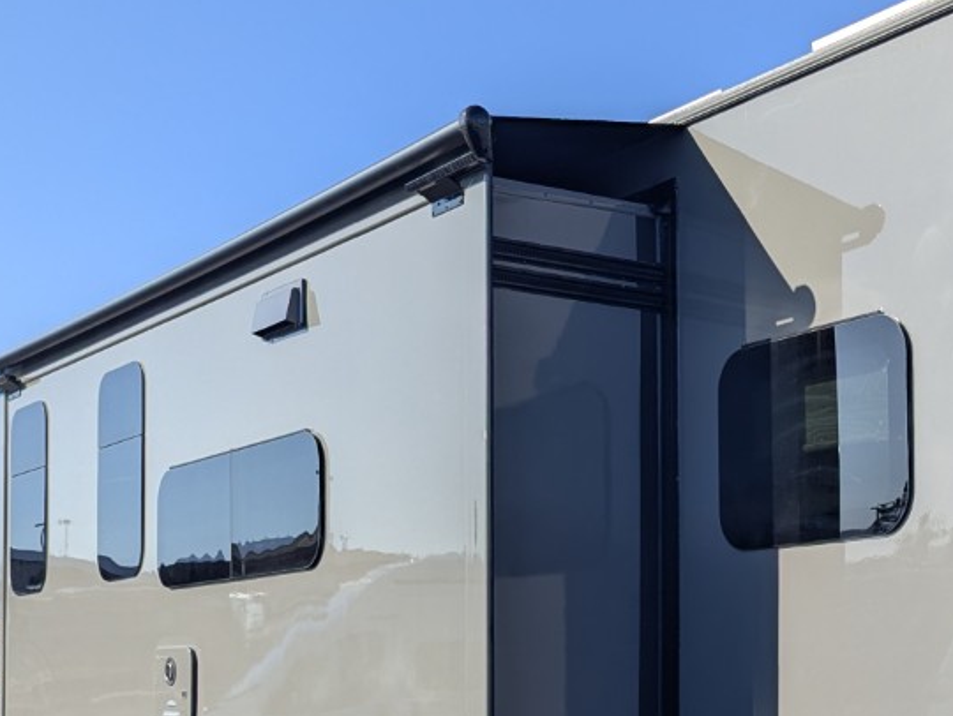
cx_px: 1009
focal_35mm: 62
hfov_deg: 28.7
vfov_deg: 23.1
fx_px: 1708
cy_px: 637
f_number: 1.85
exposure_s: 1/1595
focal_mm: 6.81
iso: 44
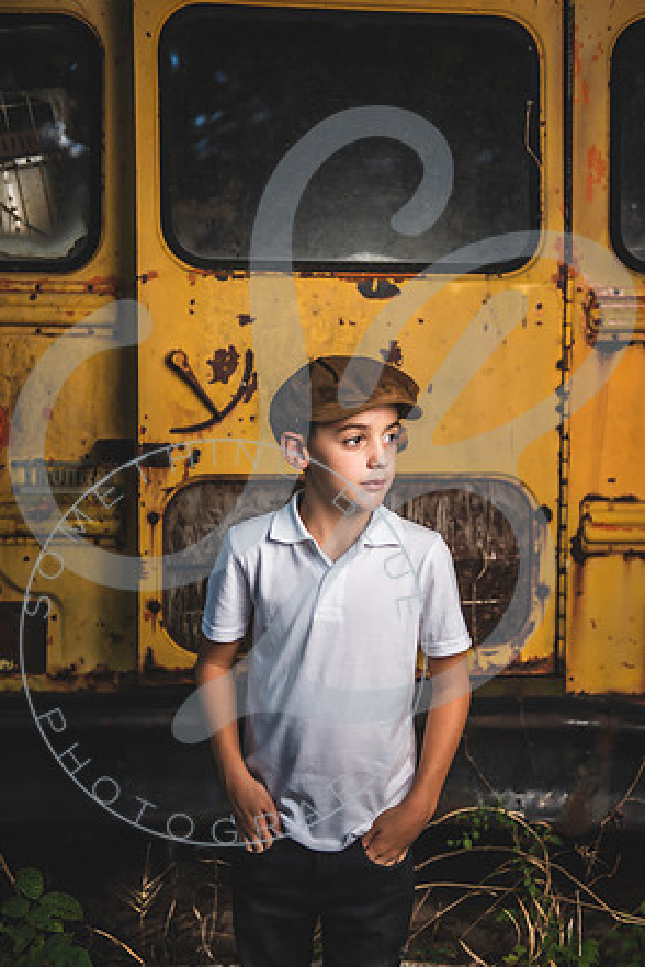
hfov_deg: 26.5
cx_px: 322
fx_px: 1371
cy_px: 476
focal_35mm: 51
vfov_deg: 38.9
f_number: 2.8
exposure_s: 1/160
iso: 100
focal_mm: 50
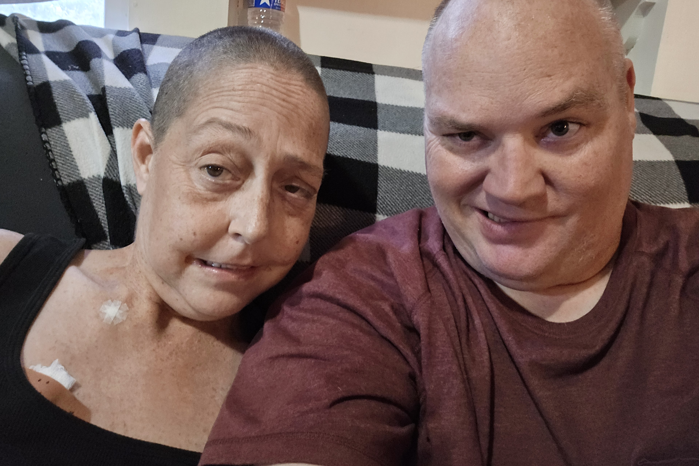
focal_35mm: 27
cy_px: 196
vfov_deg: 47.8
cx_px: 340
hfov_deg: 67.4
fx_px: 524
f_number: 2.2
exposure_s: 1/20
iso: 1000
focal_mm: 3.3
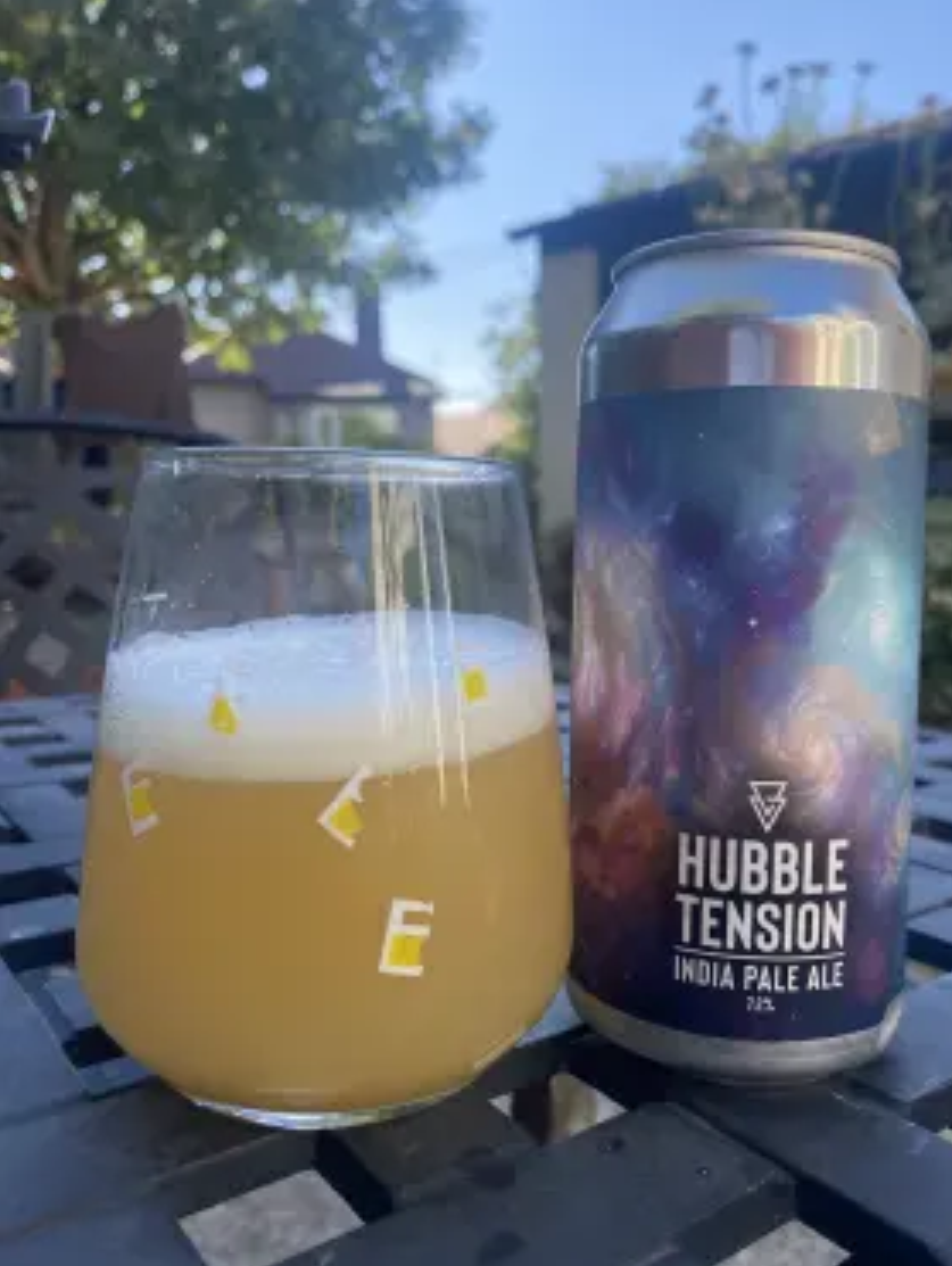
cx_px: 508
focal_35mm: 28
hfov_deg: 49.8
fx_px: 1025
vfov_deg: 63.4
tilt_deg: -6.1
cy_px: 611
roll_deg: +0.8
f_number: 1.8
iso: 32
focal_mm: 4.25
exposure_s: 1/747
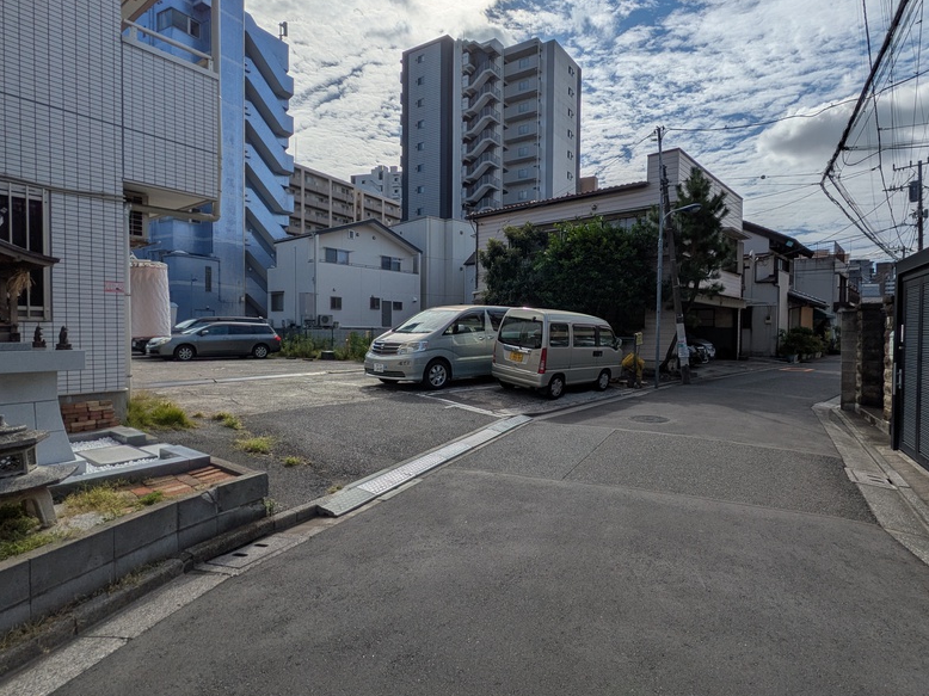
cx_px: 539
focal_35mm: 18
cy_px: 339
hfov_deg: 87.1
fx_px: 483
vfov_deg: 71.6
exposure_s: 1/8000
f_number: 2.2
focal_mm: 1.83
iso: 48
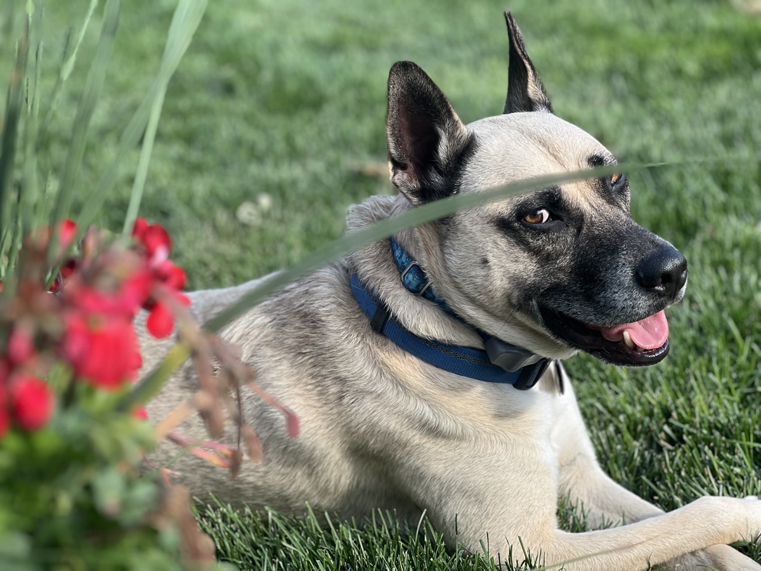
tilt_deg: -23.0
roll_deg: +7.4
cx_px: 380
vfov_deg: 19.1
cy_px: 286
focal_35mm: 77
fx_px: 1693
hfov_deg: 25.3
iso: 20
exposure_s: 1/144
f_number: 2.8
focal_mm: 9
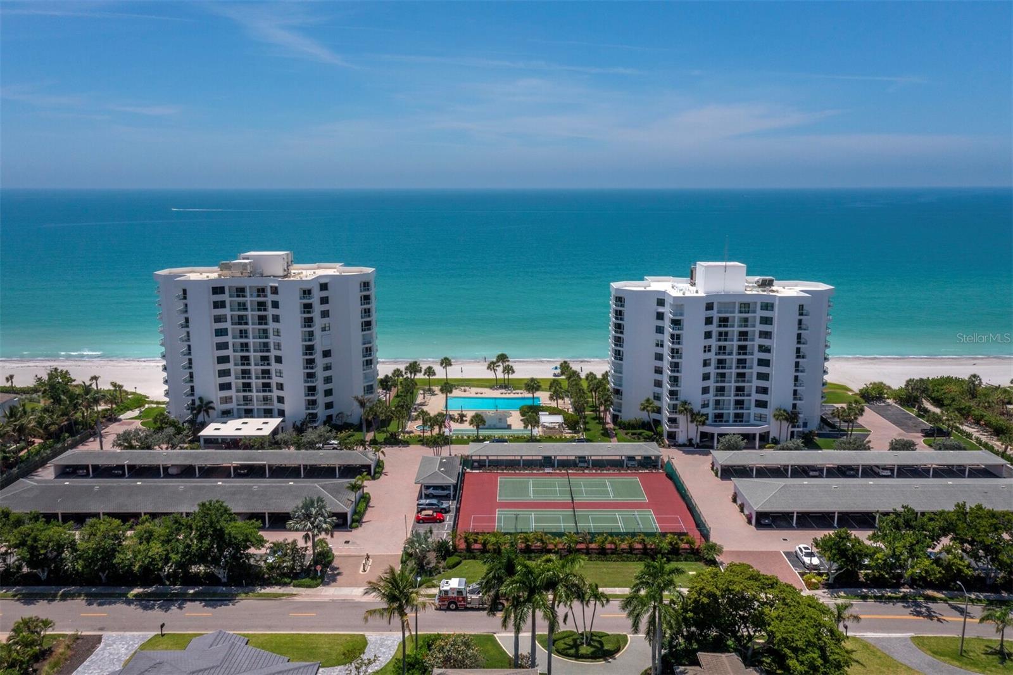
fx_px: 787
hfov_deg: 65.5
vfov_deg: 46.4
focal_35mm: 28
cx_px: 506
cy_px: 338
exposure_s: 1/1250
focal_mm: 10.26
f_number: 7.1
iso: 100
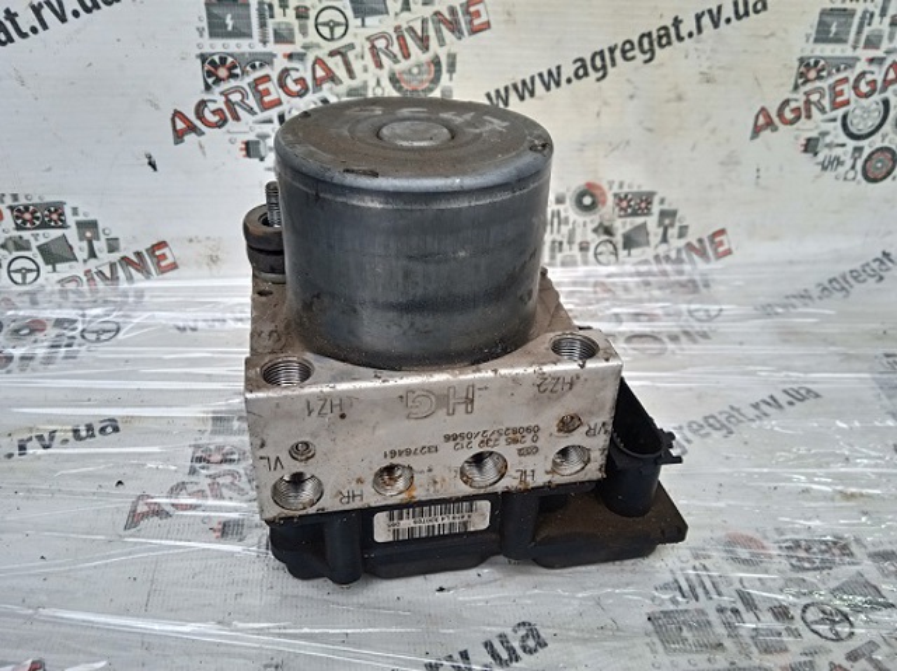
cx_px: 448
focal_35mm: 28
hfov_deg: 63.5
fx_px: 725
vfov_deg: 49.7
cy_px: 336
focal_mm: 3.43
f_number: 2.2
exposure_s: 1/100
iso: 162
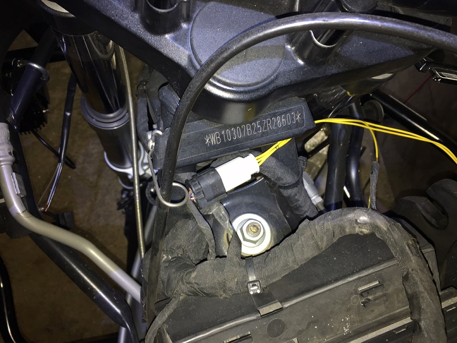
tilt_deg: -57.4
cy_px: 172
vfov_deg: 48.2
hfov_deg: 61.7
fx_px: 383
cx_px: 228
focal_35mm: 29
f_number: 2.2
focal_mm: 4.15
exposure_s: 1/20
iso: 40
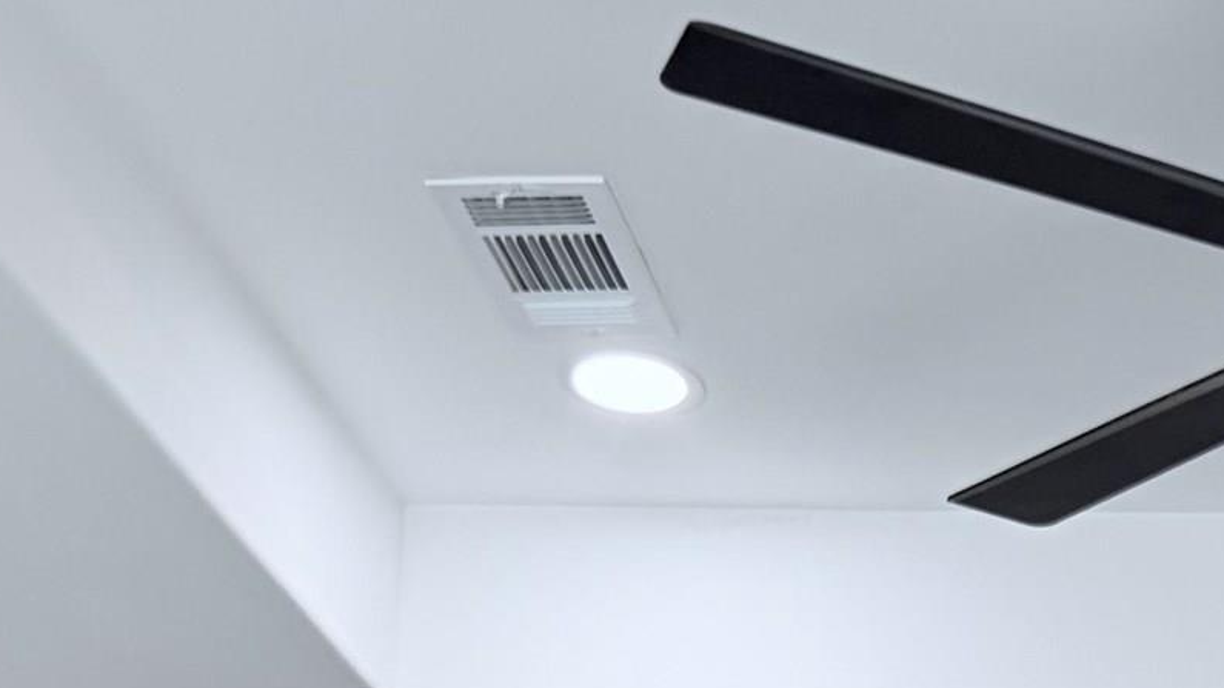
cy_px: 1622
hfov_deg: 20.1
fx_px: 3278
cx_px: 1381
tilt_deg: +7.5
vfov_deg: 10.4
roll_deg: -0.5
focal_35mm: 101
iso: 125
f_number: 1.78
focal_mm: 6.76
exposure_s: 1/120
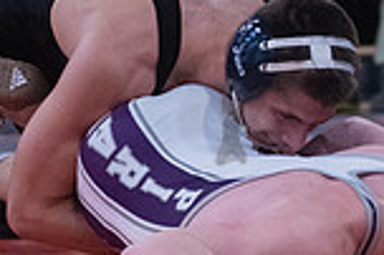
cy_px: 120
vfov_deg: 4.5
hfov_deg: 6.7
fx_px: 3260
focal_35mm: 306
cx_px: 230
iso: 8000
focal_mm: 80
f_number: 3.5
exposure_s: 1/500
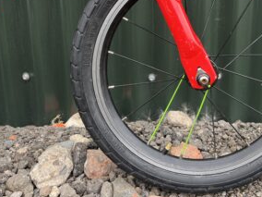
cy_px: 34
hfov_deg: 42.2
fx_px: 333
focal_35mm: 44
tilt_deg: -14.5
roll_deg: +0.4
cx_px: 181
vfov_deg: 31.8
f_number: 1.6
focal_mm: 5.1
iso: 40
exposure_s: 1/155
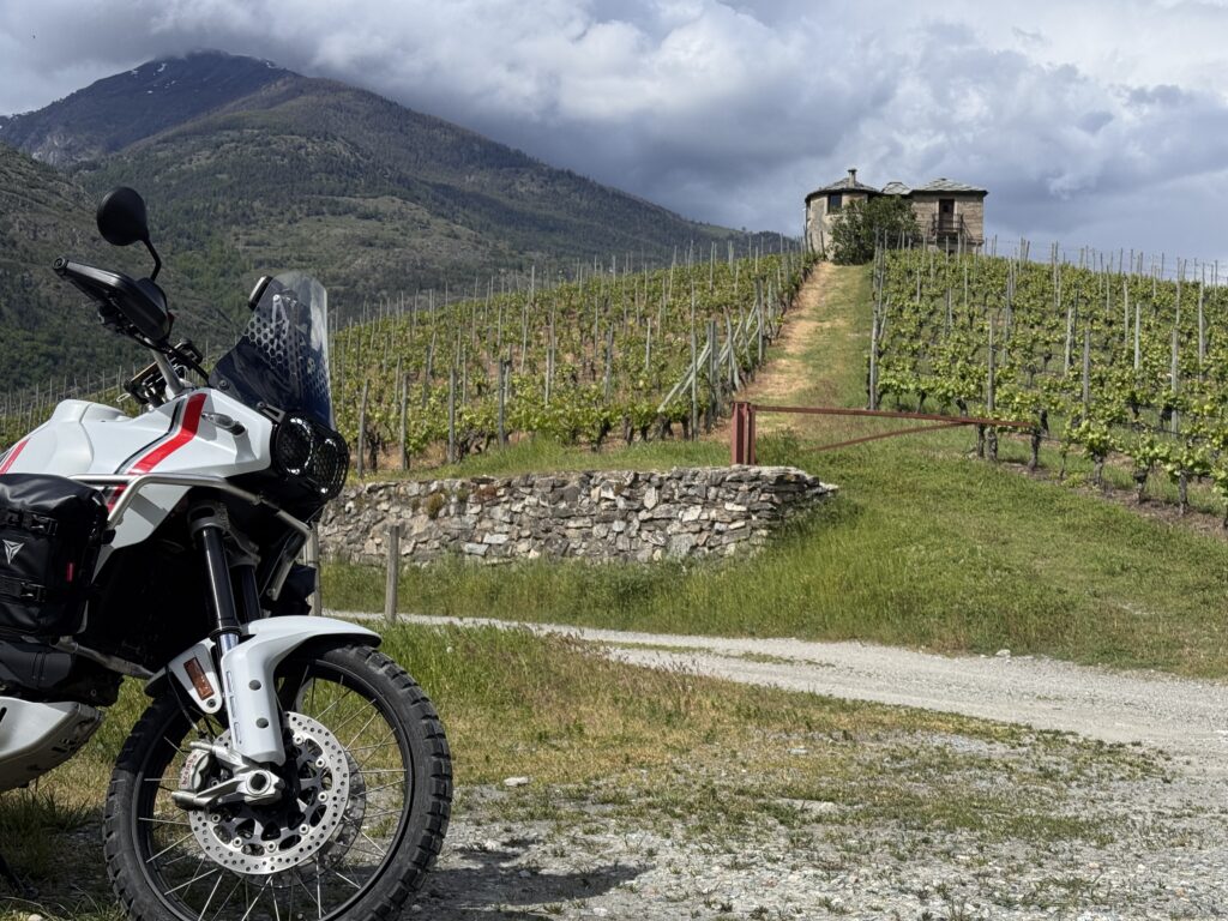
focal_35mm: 48
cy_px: 460
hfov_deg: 39.7
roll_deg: -1.3
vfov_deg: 30.3
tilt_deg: +3.6
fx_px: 1703
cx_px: 614
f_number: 1.78
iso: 64
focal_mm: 6.76
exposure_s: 1/7092
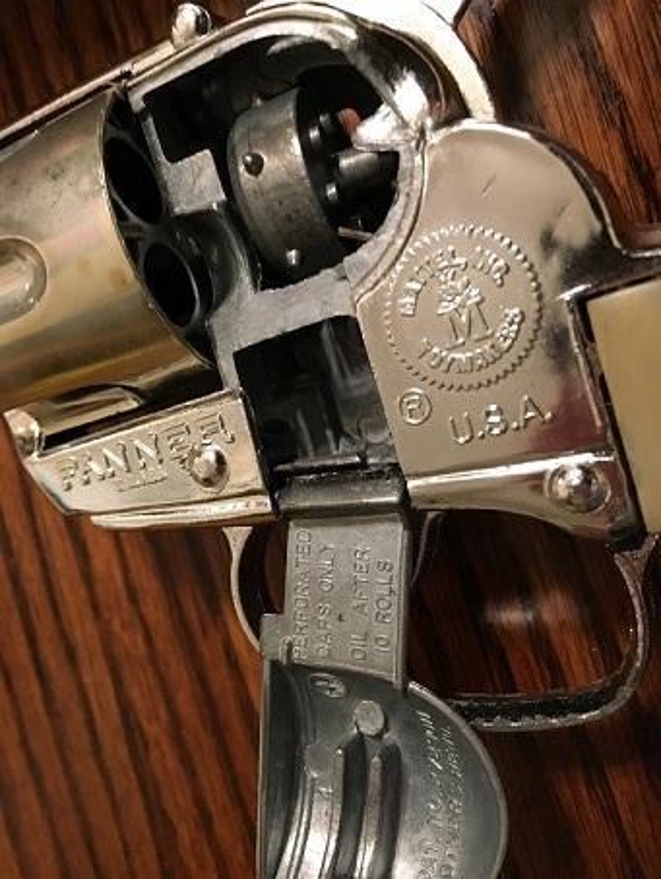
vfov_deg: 61.6
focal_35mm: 29
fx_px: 738
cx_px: 330
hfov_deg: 48.3
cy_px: 440
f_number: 2.2
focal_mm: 4.15
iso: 200
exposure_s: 1/20
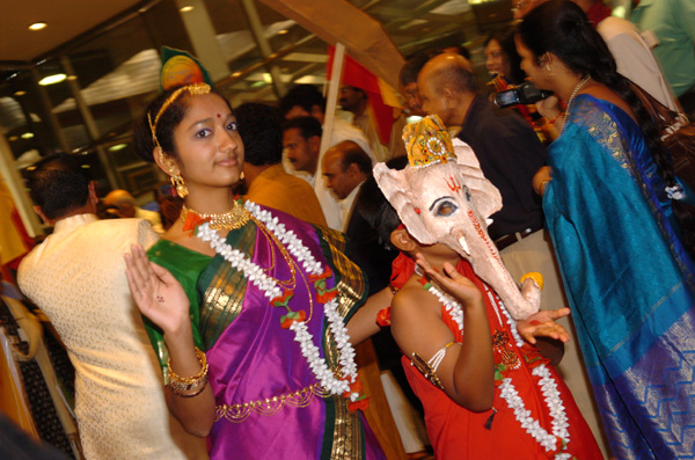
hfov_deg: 37.9
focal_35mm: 52
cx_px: 348
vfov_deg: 25.6
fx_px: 1011
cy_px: 230
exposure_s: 1/30
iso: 400
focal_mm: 35
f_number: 3.5
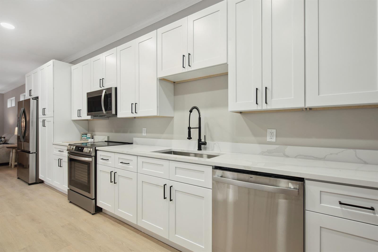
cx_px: 189
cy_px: 126
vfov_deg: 70.5
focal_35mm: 17
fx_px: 179
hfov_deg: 93.3
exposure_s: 1/6
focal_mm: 17
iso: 160
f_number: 8
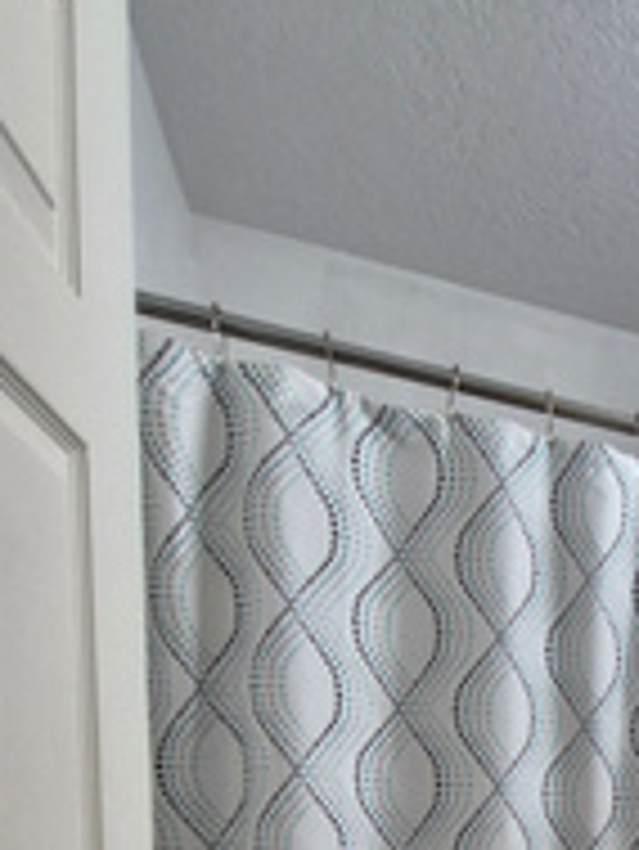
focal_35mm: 33
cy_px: 949
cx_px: 711
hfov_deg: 36.2
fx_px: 811
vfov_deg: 42.5
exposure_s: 1/60
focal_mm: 1.74
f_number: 2.2
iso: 80
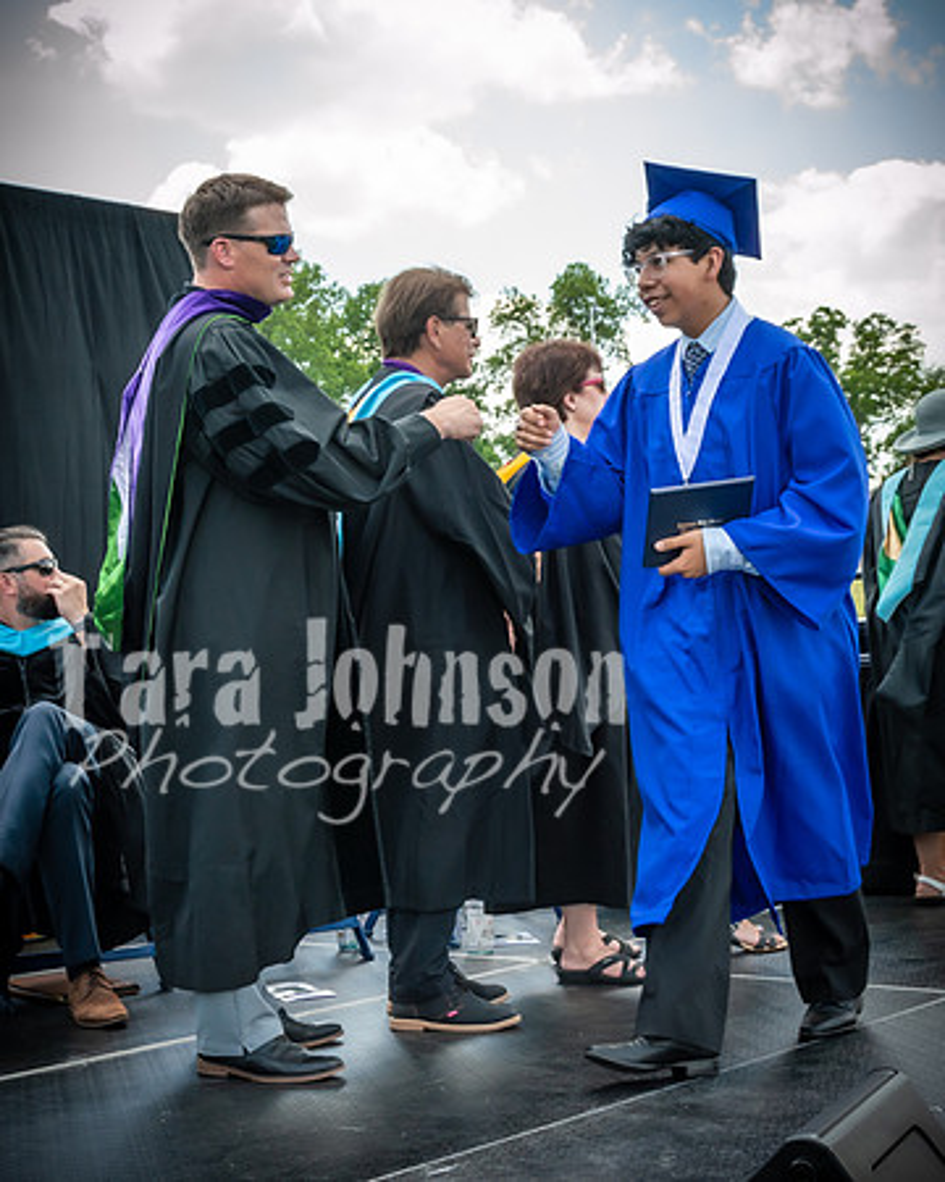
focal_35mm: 59
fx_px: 2074
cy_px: 572
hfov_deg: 25.6
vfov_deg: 31.8
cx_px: 385
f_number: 7.1
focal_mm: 22
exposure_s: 1/200
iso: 200
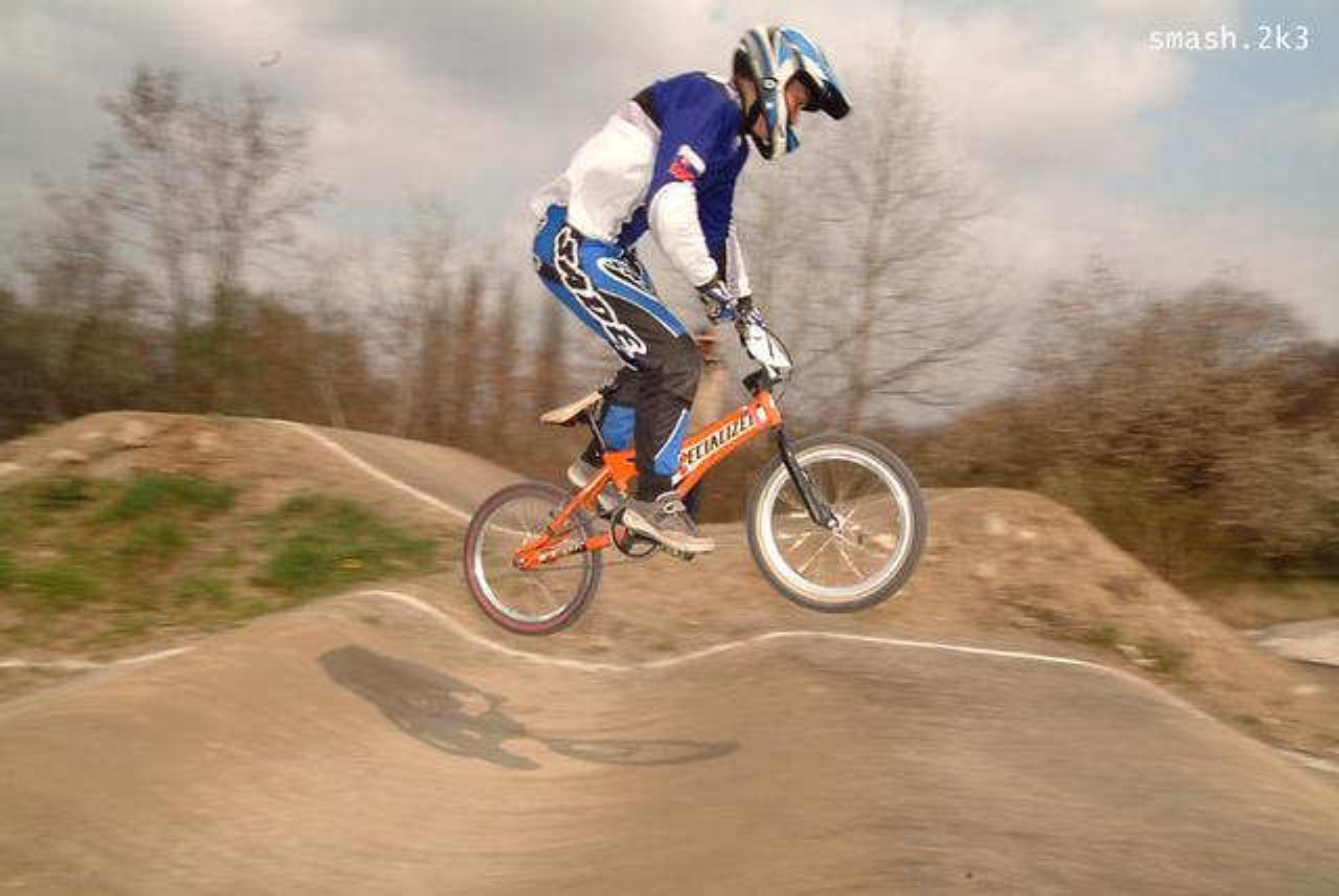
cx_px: 670
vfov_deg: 50.5
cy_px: 448
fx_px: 949
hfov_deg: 70.4
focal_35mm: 26
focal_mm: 17
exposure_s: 1/125
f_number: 9.5
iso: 100
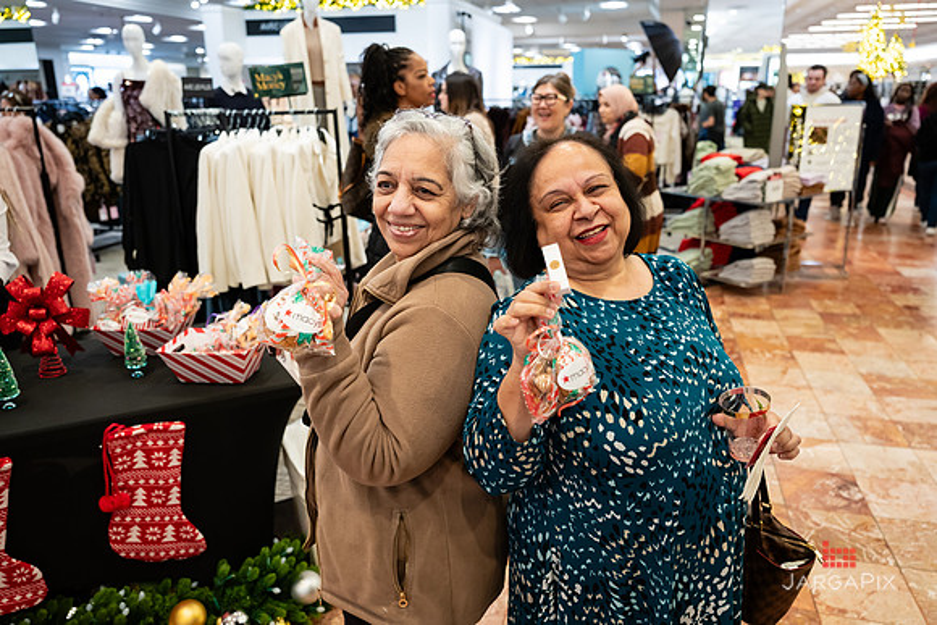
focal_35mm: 28
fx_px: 718
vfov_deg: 47.1
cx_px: 468
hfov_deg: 66.3
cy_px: 312
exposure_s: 1/125
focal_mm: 26
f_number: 3.2
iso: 1000
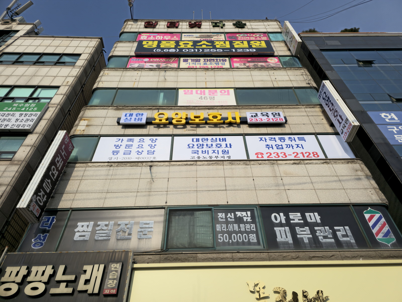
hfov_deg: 73.9
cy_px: 151
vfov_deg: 58.9
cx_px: 201
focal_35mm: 23
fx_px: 267
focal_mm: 6.3
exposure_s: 1/1311
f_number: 1.7
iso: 10
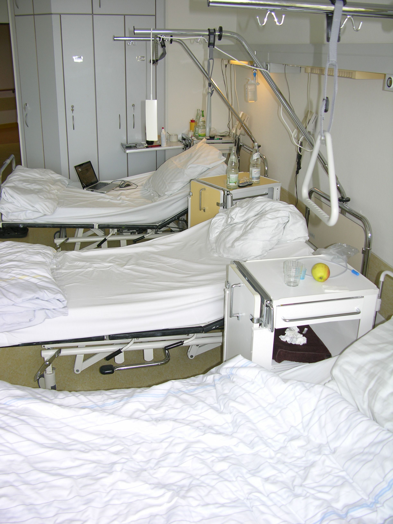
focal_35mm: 35
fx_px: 530
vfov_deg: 52.6
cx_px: 196
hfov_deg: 40.7
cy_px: 262
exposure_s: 1/30
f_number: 2.8
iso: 50
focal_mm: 8.9
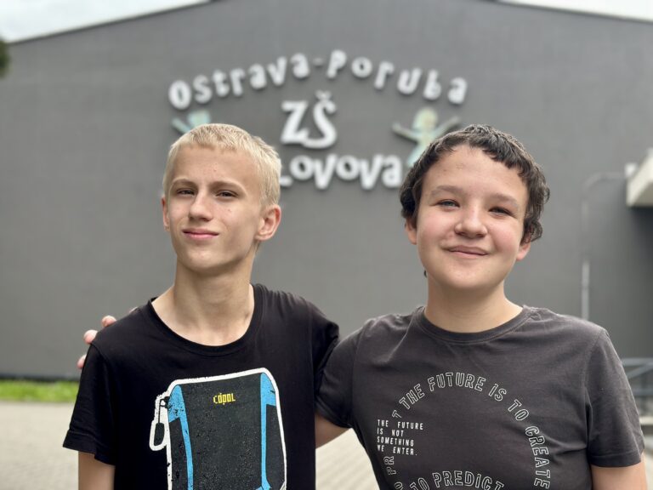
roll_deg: -1.7
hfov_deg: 39.7
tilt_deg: +6.0
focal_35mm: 48
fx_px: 905
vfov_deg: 30.3
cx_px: 326
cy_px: 245
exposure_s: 1/1305
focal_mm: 6.86
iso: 80
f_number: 1.78
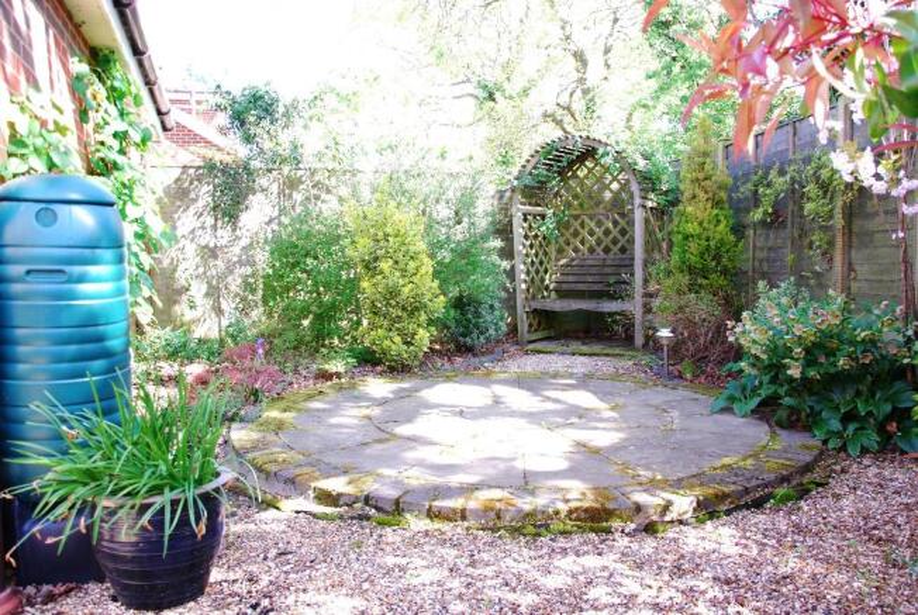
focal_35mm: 27
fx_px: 690
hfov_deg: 67.3
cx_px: 459
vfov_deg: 48.1
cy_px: 308
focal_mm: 18
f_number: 5.6
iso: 800
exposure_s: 1/100
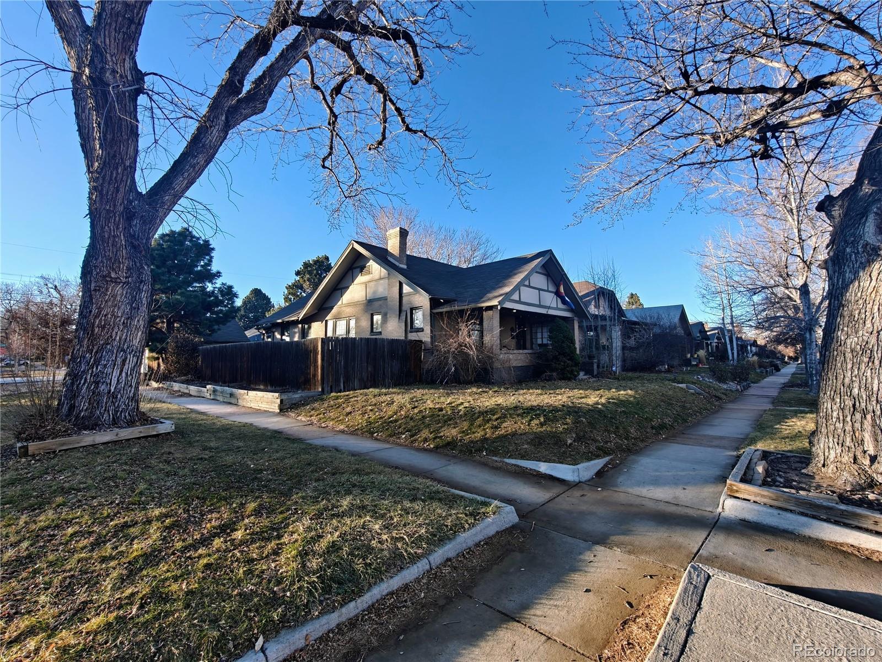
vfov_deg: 81.7
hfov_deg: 98.2
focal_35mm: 15
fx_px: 382
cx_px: 441
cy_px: 331
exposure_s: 1/169
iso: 160
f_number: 2
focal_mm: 2.3
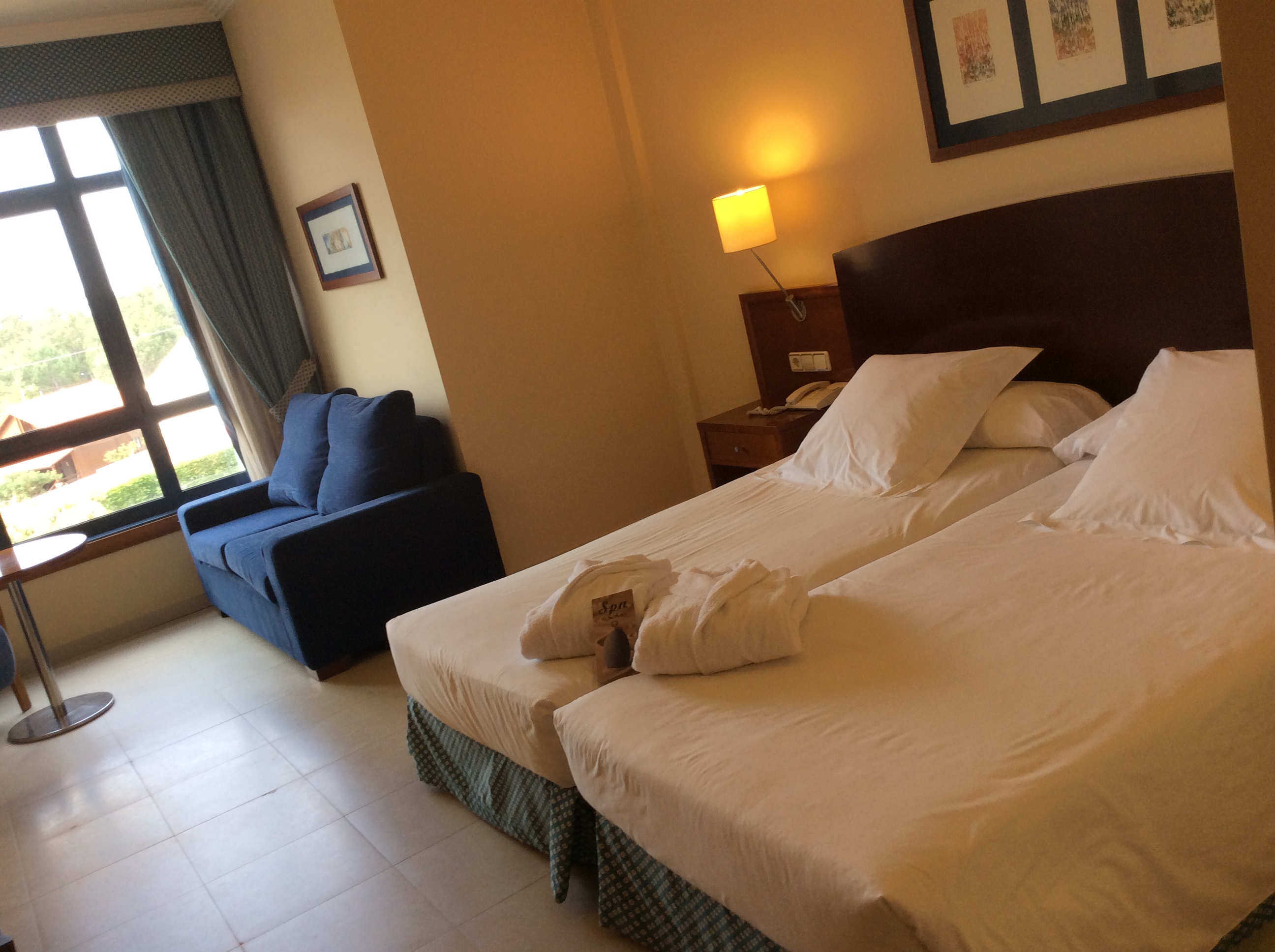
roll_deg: +15.6
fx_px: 1177
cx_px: 638
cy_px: 476
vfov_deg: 44.1
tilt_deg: -12.0
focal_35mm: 32
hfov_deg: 56.9
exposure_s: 1/60
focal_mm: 3.3
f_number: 2.4
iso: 40
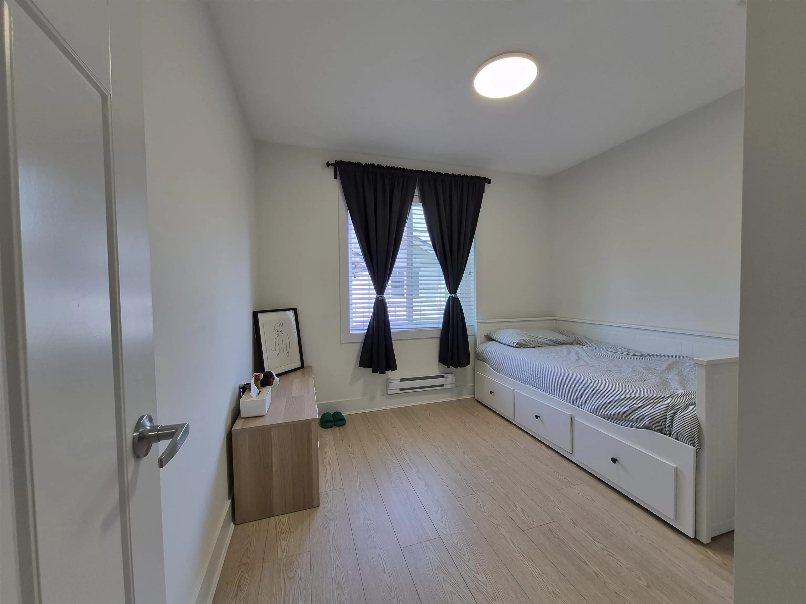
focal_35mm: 13
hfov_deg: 106.2
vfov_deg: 89.9
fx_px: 303
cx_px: 403
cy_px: 302
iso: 80
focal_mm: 1.74
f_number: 2.2
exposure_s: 1/60
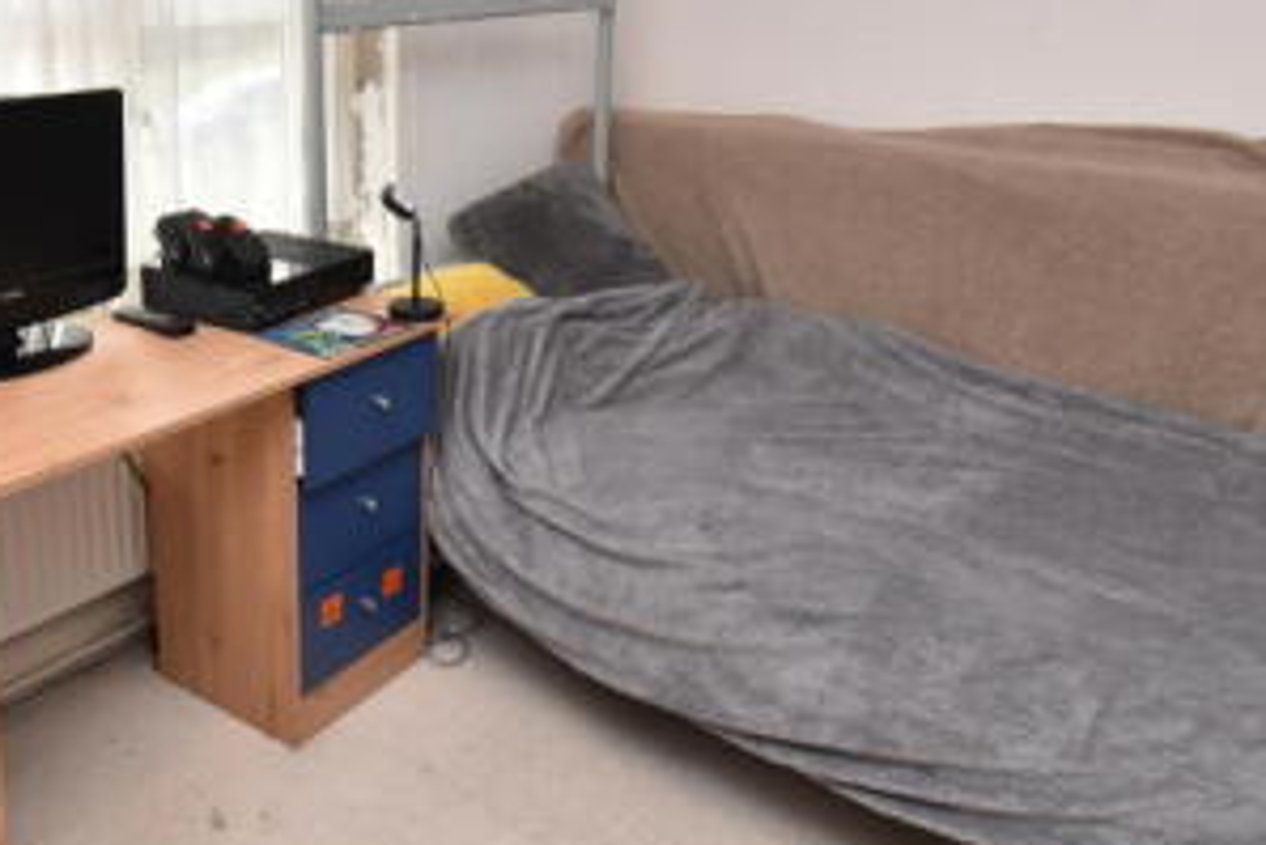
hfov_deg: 55.0
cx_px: 346
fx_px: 1161
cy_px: 274
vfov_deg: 39.5
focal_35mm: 33
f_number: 7.1
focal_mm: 10
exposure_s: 1/60
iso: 800
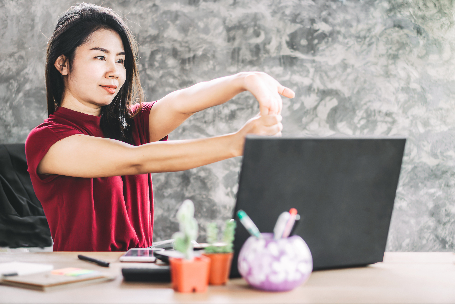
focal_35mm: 75
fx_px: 948
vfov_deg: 18.2
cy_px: 152
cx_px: 228
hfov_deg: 27.0
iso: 100
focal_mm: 50
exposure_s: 1/60
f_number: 2
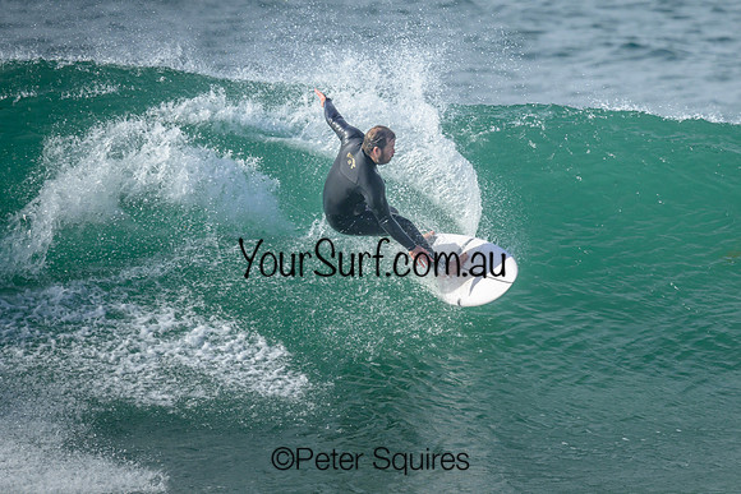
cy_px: 159
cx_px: 509
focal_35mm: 1100
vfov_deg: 1.3
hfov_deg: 1.9
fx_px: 22643
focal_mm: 800
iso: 220
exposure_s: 1/2000
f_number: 6.3
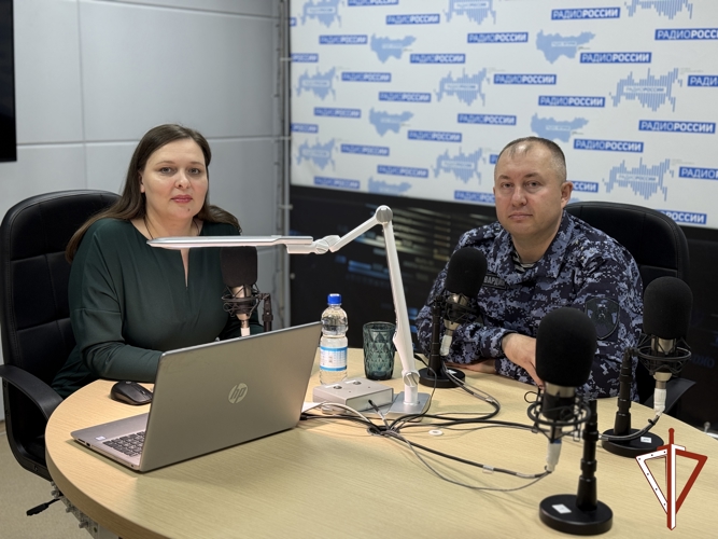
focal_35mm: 48
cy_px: 270
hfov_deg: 39.7
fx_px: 995
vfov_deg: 30.3
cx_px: 359
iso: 100
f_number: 1.78
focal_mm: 6.76
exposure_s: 1/50
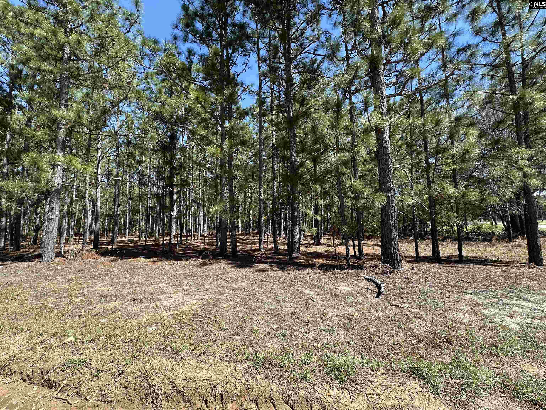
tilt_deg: +5.6
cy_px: 205
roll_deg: +1.3
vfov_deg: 85.7
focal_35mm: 14
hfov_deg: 102.1
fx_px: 221
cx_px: 273
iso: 40
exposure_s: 1/450
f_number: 2.2
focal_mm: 2.22
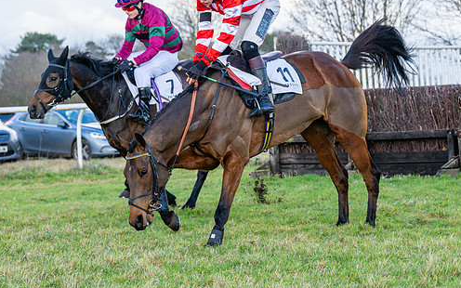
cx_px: 275
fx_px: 1596
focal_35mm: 127
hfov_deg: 16.4
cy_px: 77
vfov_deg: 10.3
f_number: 4
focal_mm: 70
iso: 500
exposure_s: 1/2000
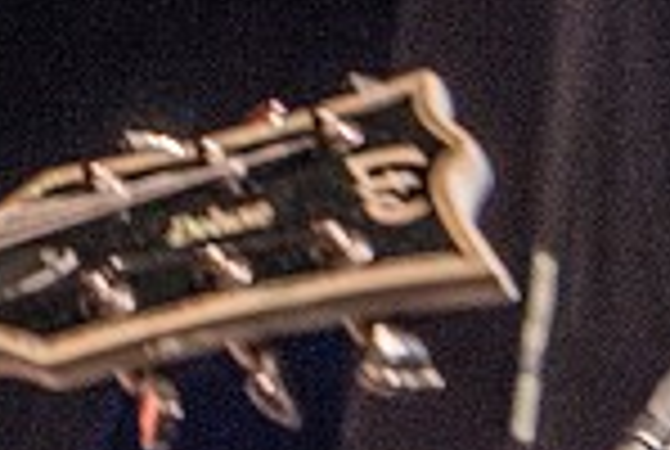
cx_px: -679
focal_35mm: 212
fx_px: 3953
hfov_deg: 9.1
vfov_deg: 6.5
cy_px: -128
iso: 800
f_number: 5
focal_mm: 44
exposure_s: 1/100
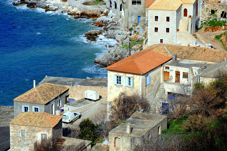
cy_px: 76
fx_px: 992
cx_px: 114
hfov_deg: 13.1
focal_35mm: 158
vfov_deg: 8.7
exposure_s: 1/640
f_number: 7.1
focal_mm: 105
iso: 200
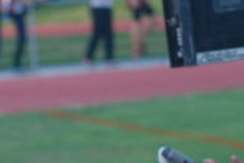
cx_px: -7
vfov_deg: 1.7
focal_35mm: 815
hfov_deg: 2.5
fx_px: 5533
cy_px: 178
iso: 400
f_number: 4.5
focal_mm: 98
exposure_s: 1/320
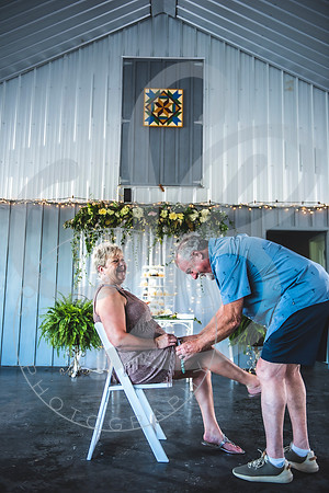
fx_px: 466
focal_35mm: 34
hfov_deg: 38.9
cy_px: 246
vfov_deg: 55.8
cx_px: 164
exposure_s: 1/125
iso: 250
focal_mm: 34
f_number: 2.8
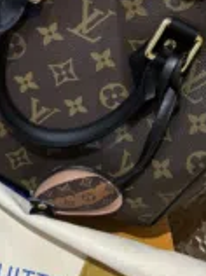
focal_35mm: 66
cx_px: 9
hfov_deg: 21.5
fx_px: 525
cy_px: 225
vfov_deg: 28.7
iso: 500
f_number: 1.6
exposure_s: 1/50
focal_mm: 5.96
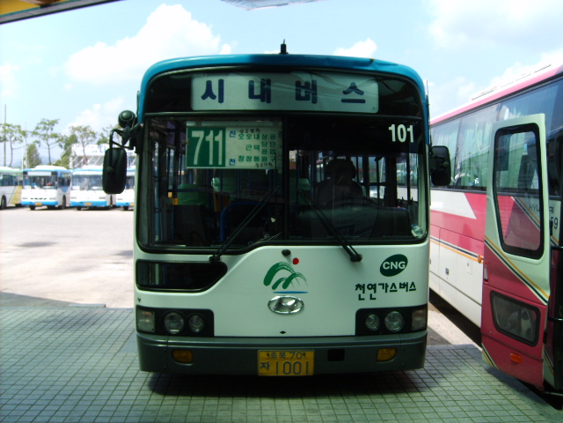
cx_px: 282
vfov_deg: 40.7
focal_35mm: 35
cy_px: 212
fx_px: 569
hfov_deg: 52.6
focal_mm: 5.8
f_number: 2.8
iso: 50
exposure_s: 1/750
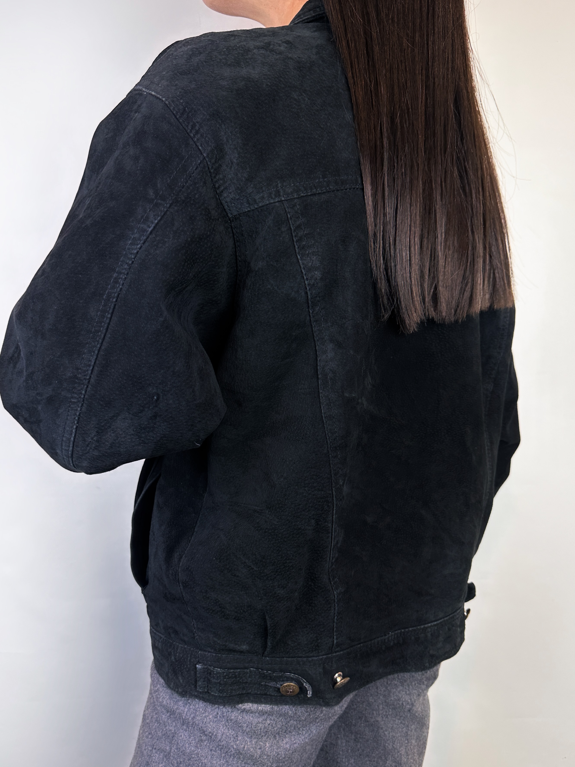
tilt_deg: -4.4
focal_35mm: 24
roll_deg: +0.5
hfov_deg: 56.8
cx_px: 288
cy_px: 384
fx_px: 532
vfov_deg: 71.6
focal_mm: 6.86
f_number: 1.78
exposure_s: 1/104
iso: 50
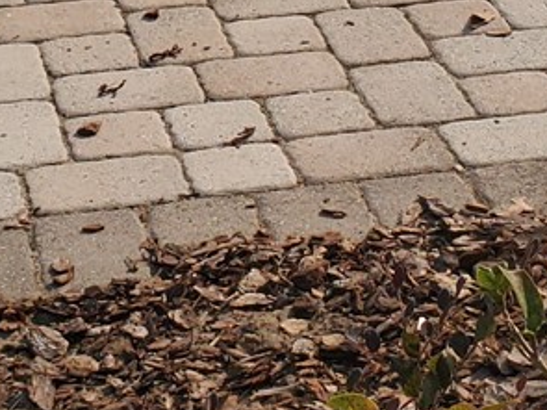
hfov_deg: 14.0
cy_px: -354
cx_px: 245
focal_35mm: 141
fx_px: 2227
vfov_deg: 9.9
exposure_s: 1/1889
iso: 50
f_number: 2.4
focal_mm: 4.3
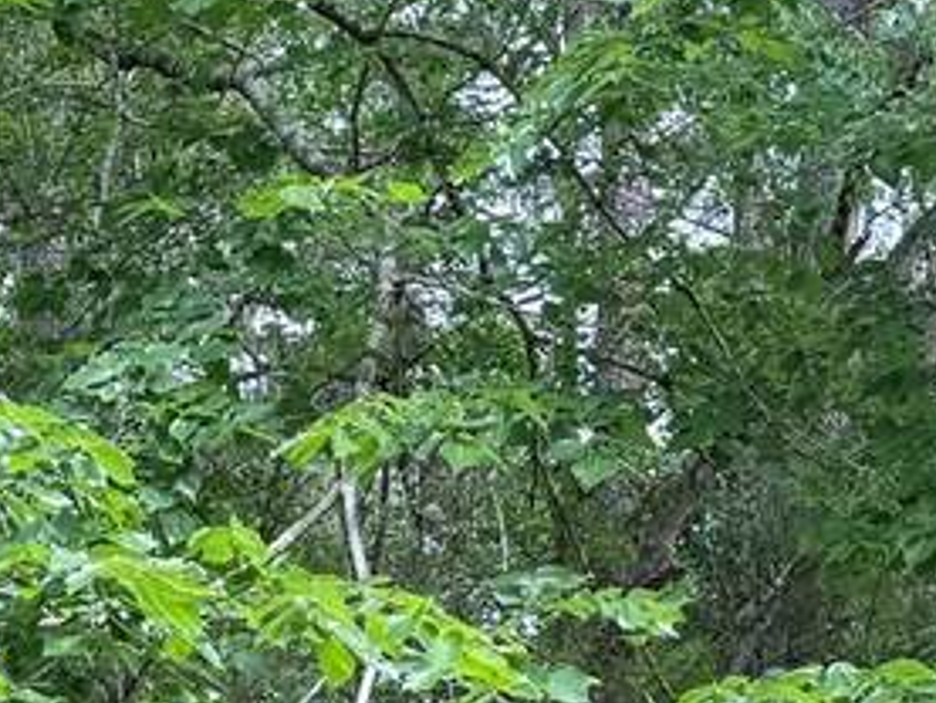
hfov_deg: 17.5
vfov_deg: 12.2
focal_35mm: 111
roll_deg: -0.4
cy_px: 1301
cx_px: 118
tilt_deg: +0.8
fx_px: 3003
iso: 80
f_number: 1.78
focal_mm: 6.76
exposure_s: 1/397
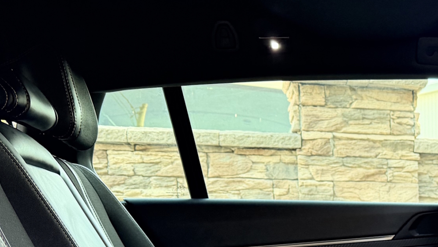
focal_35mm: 67
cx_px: 483
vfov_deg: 16.7
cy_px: 342
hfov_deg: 28.5
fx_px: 778
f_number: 1.78
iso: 250
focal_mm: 6.76
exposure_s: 1/60
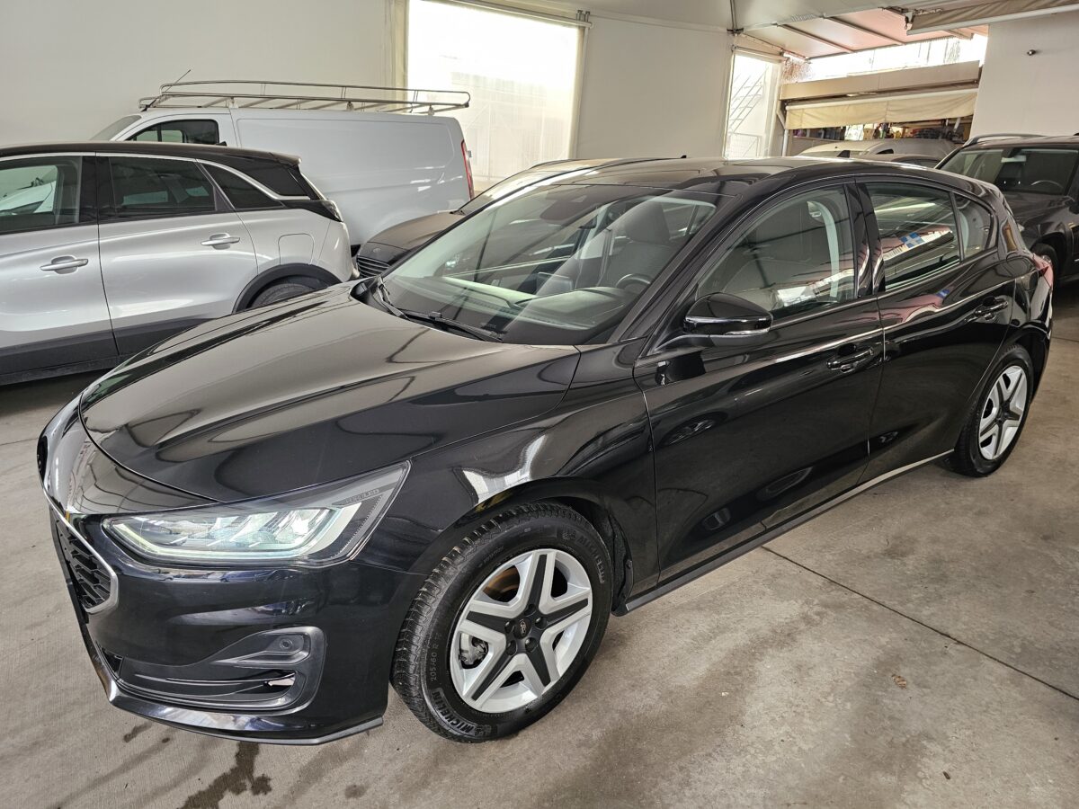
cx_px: 540
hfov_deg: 73.9
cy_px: 404
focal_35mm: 23
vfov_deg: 58.9
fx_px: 717
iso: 200
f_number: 1.7
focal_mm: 6.3
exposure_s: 1/51
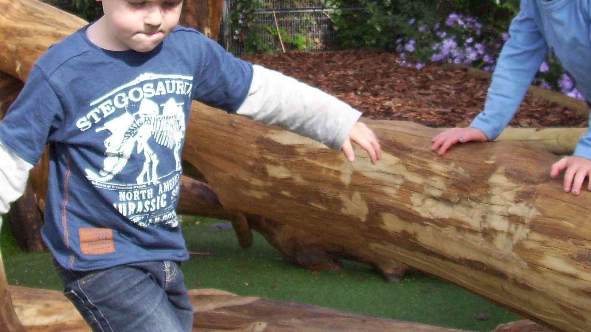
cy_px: 93
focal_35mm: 74
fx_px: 1160
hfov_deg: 28.5
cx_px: 227
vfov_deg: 16.2
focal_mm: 5.7
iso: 80
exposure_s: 1/400
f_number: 2.9
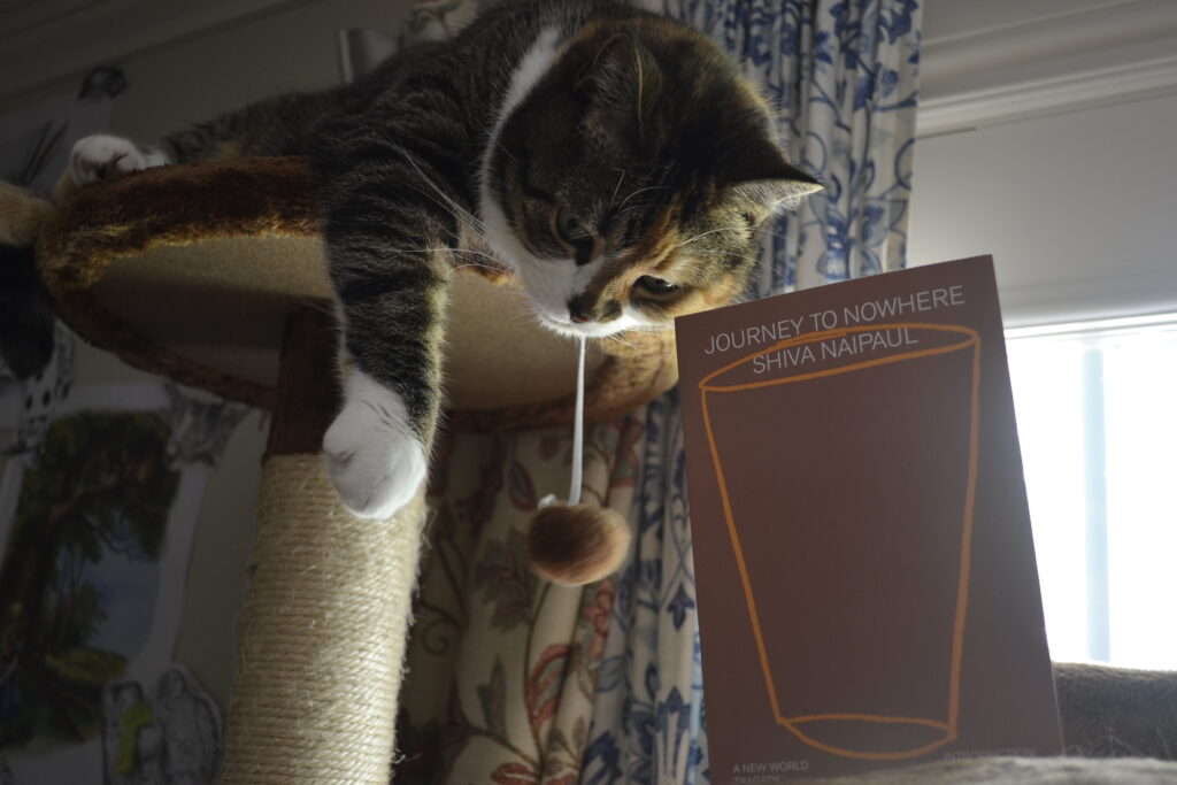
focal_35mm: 39
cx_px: 588
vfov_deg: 34.2
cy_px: 392
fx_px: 1275
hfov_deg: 49.5
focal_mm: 26
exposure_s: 1/8
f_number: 4.2
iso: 400
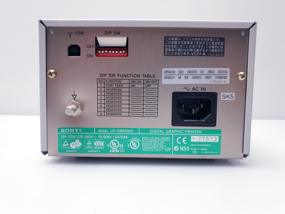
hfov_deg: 67.3
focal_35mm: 26
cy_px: 107
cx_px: 142
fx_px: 214
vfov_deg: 53.1
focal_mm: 4.3
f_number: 2.4
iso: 50
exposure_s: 1/50
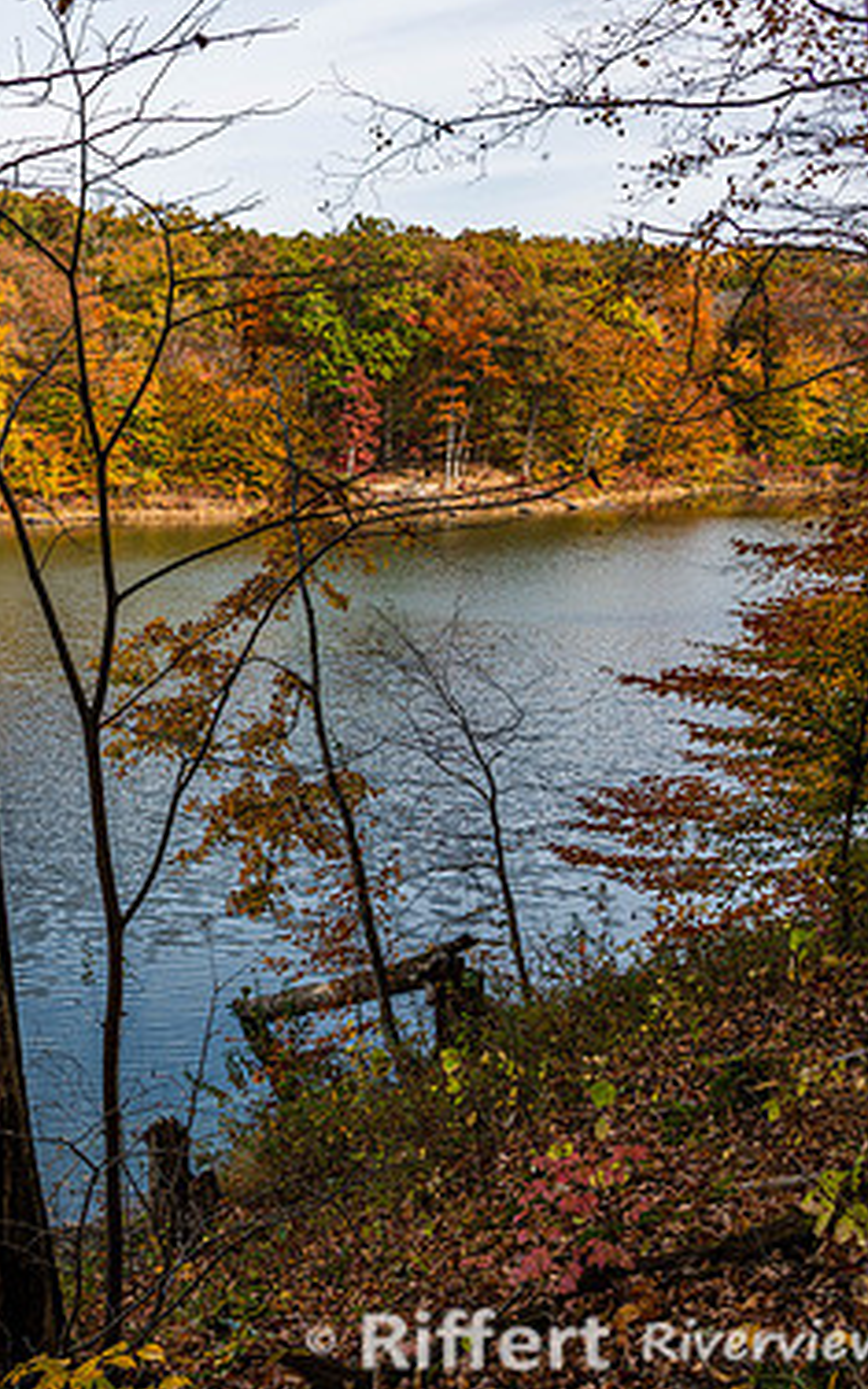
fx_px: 1665
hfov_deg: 27.9
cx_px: 59
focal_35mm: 44
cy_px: 693
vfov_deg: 45.3
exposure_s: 1/125
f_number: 8
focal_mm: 28
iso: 64
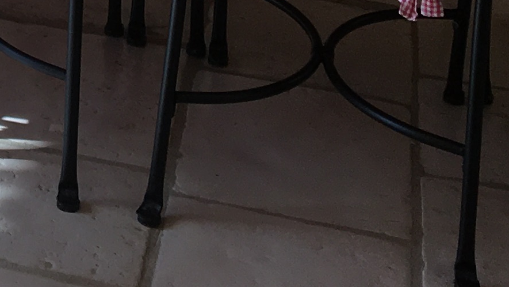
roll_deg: -1.1
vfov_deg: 7.6
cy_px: -492
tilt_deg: -12.8
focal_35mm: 144
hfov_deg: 13.8
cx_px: -304
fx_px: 1944
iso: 25
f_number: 2.2
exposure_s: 1/146
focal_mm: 4.15
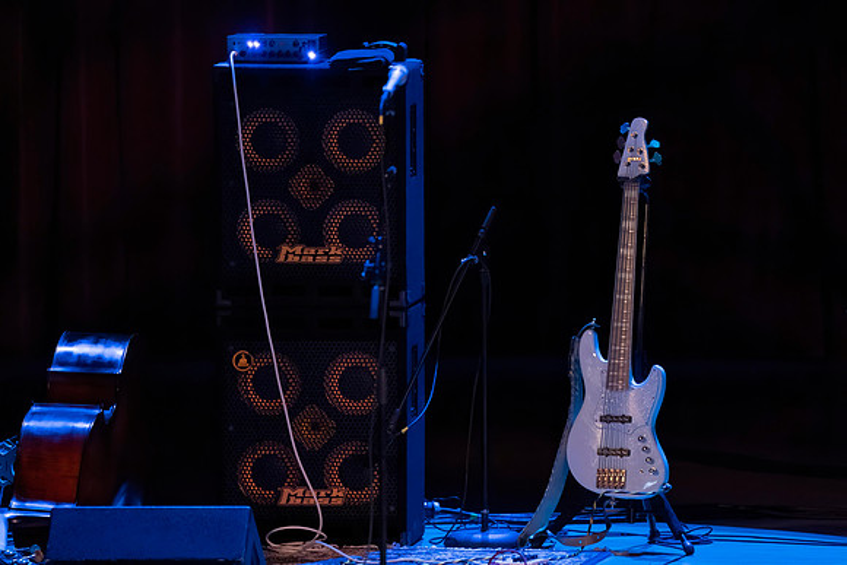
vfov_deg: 2.6
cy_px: 324
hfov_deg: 3.9
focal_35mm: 525
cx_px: 521
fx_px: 12365
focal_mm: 400
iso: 5000
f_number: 5.6
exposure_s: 1/250
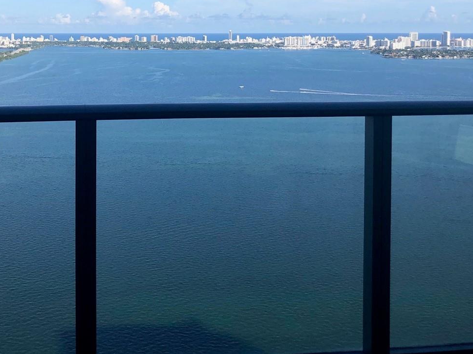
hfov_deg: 40.8
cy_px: 68
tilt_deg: -3.5
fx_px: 628
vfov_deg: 30.7
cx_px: 161
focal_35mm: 46
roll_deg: -0.1
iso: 20
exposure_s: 1/2315
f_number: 1.8
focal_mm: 4
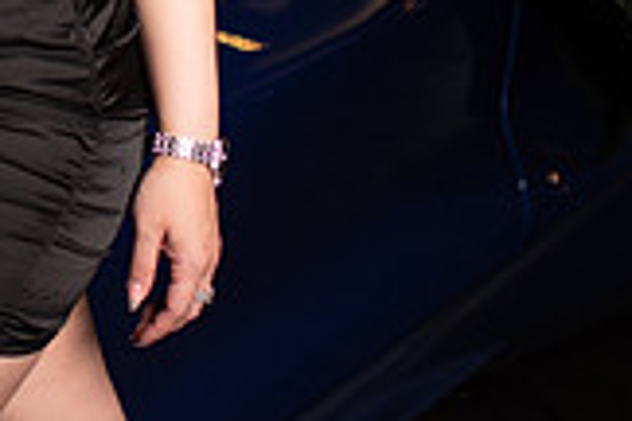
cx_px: -312
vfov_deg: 10.4
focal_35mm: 125
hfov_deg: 15.2
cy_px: -283
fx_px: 2194
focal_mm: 35
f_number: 1.4
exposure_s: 1/640
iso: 500
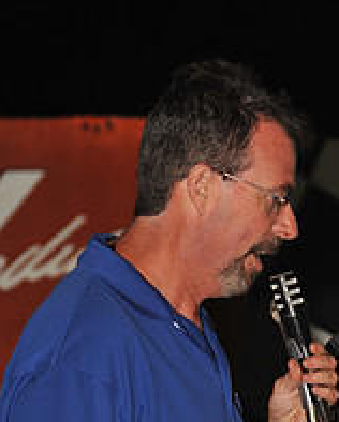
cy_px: 461
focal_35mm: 552
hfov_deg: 2.8
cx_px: 412
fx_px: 6912
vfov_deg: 3.5
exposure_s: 1/250
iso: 640
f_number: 5.6
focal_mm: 200
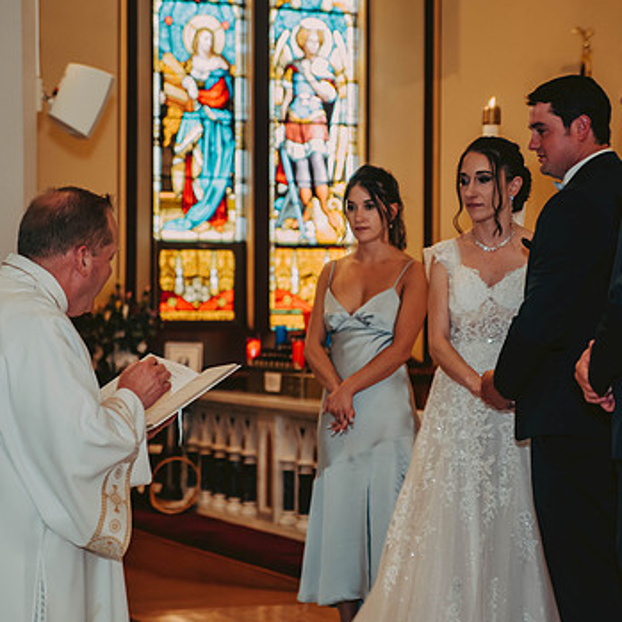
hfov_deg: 16.4
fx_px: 2155
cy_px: 309
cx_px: 369
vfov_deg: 16.4
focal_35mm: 106
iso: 800
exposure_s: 1/100
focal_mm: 75
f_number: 2.8
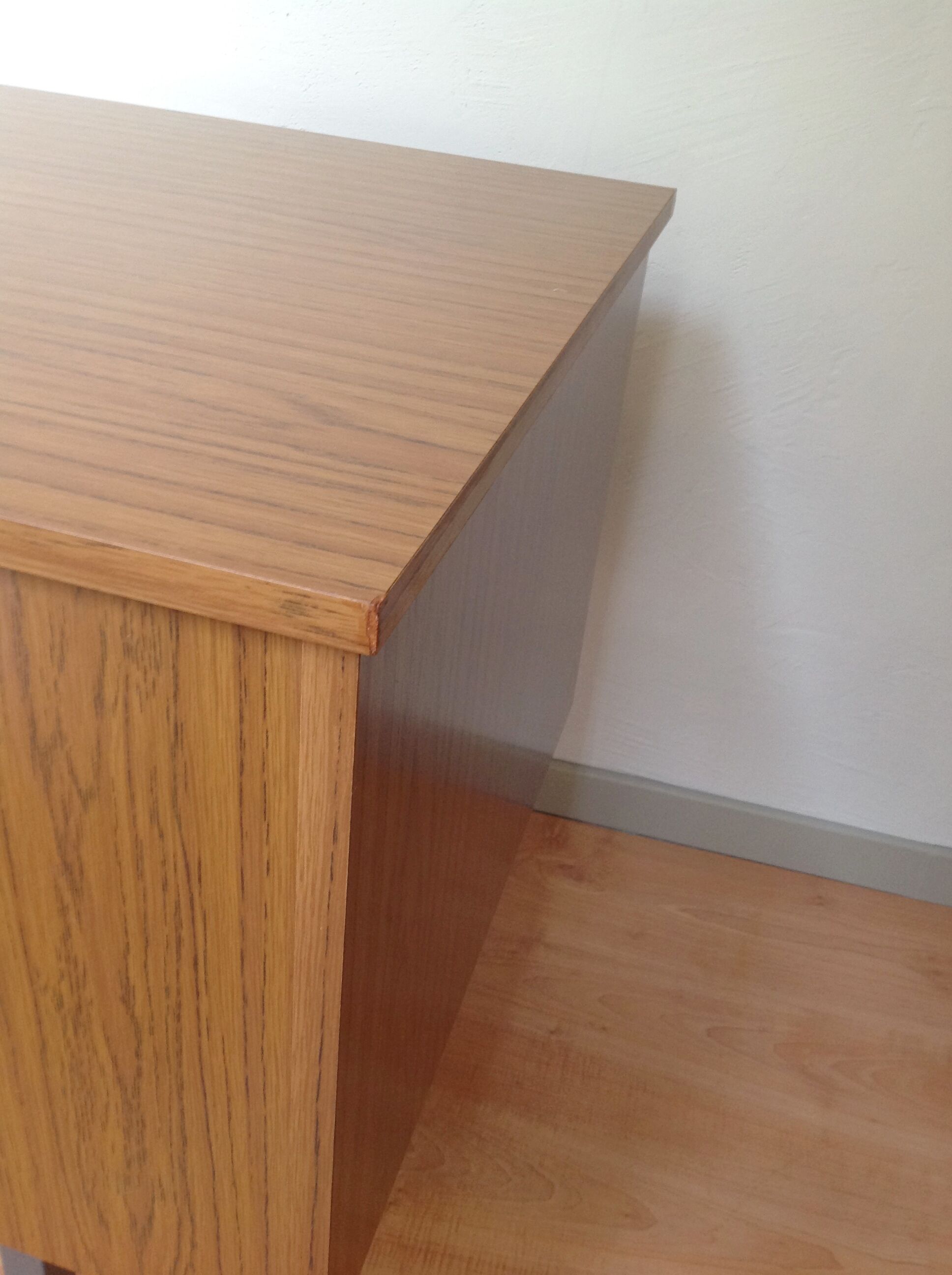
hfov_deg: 40.6
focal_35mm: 35
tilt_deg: -33.1
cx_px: 476
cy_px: 638
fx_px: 1287
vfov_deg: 52.7
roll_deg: -5.6
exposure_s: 1/15
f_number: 2.4
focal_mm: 4.28
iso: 125
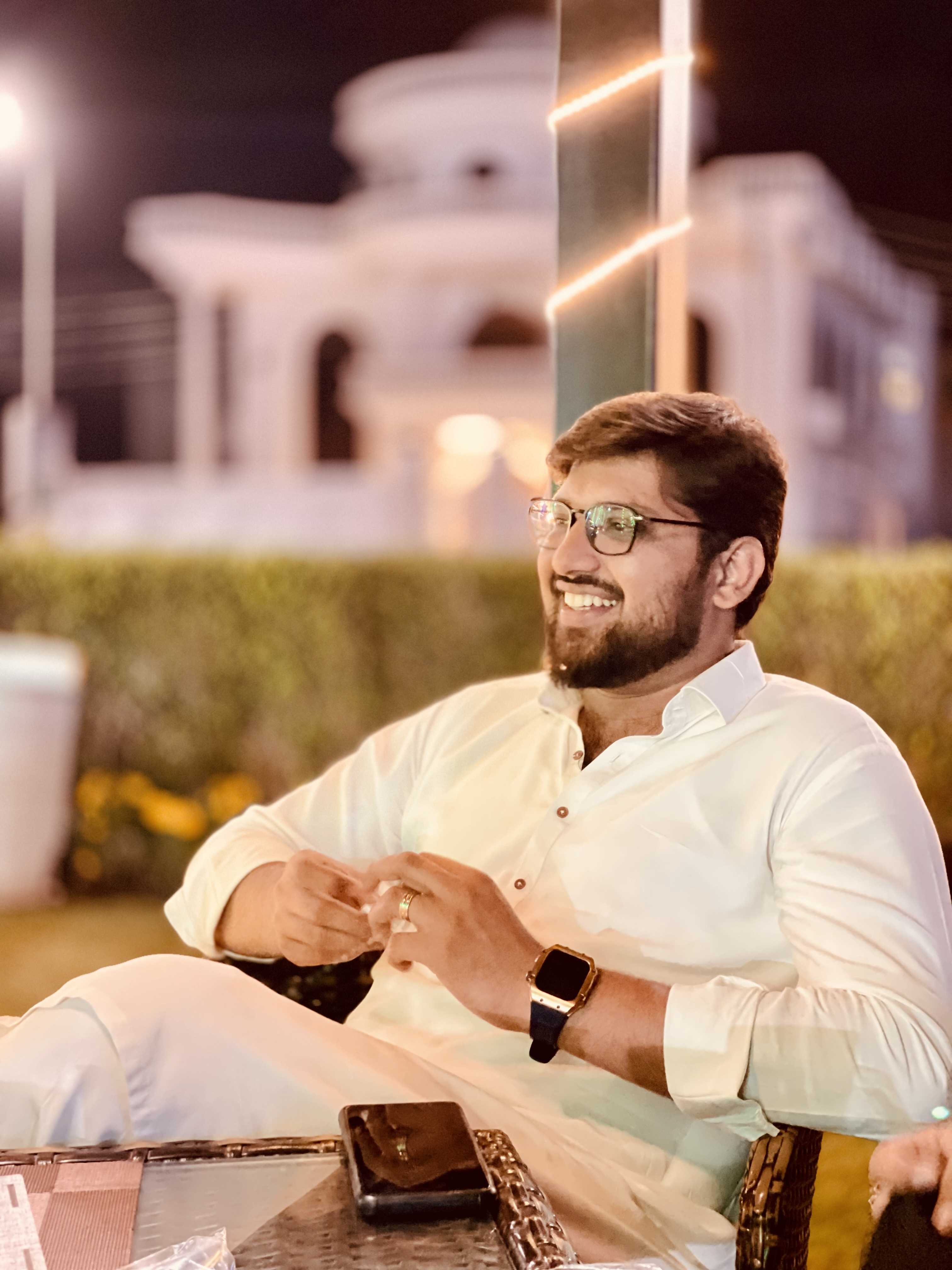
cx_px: 476
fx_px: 1907
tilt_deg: -0.8
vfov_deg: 36.8
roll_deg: +0.1
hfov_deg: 28.0
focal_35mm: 52
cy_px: 635
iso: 800
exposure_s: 1/14
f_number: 2
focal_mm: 6
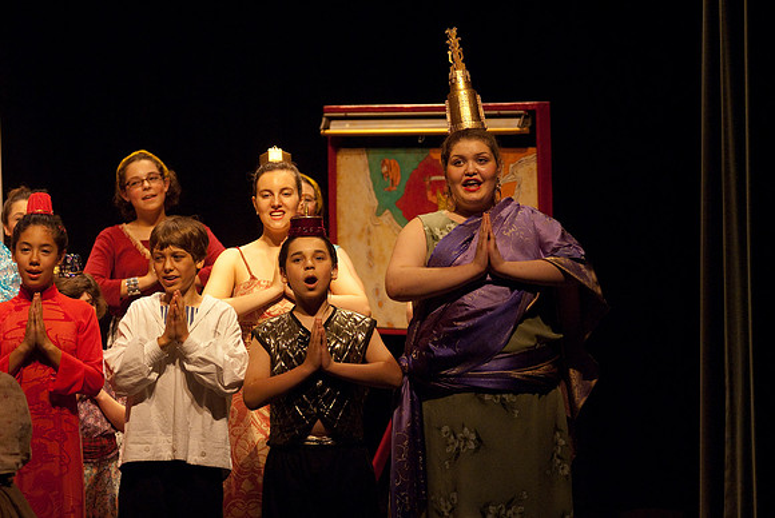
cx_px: 388
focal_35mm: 174
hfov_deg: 11.8
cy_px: 259
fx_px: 3750
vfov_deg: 7.9
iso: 1000
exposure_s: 1/125
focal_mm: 116
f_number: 2.8
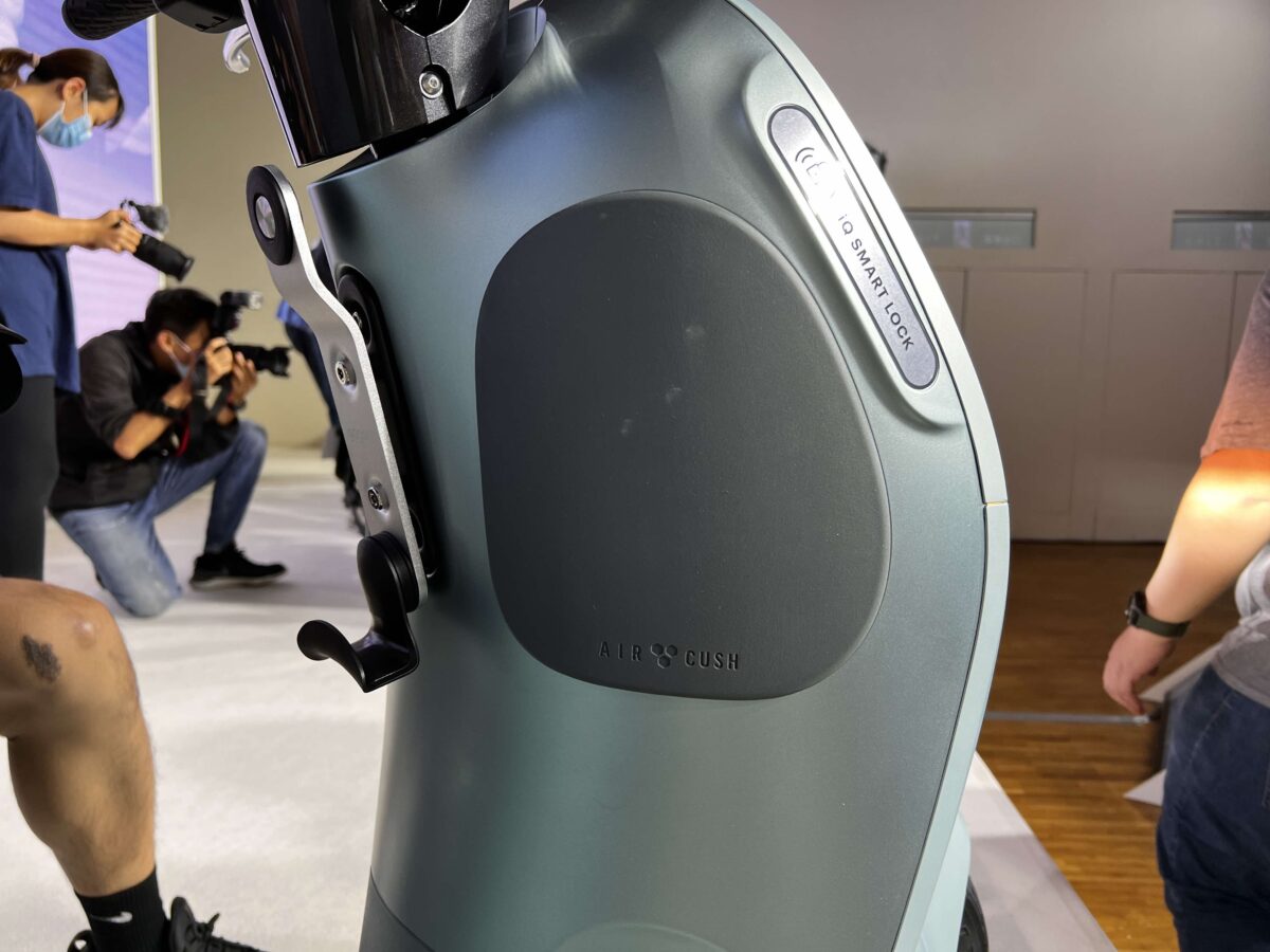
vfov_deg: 53.1
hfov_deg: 67.3
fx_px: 954
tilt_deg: -7.4
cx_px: 635
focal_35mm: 26
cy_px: 476
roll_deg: -0.7
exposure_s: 1/61
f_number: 1.5
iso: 50
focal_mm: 5.7
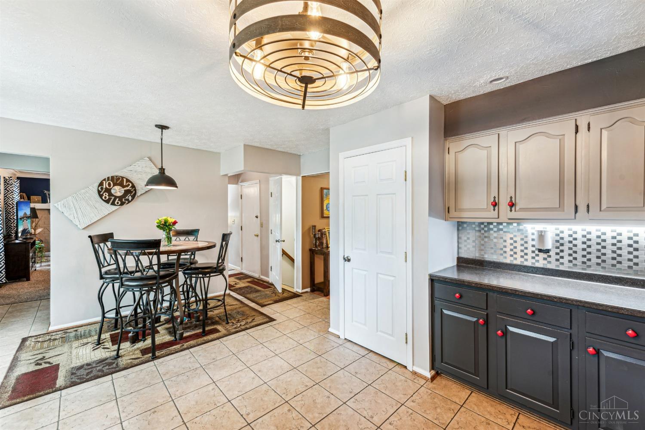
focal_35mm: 14
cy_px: 215
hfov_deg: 104.3
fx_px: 251
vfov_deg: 81.2
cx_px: 322
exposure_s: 1/3.33
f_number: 8
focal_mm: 14
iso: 100
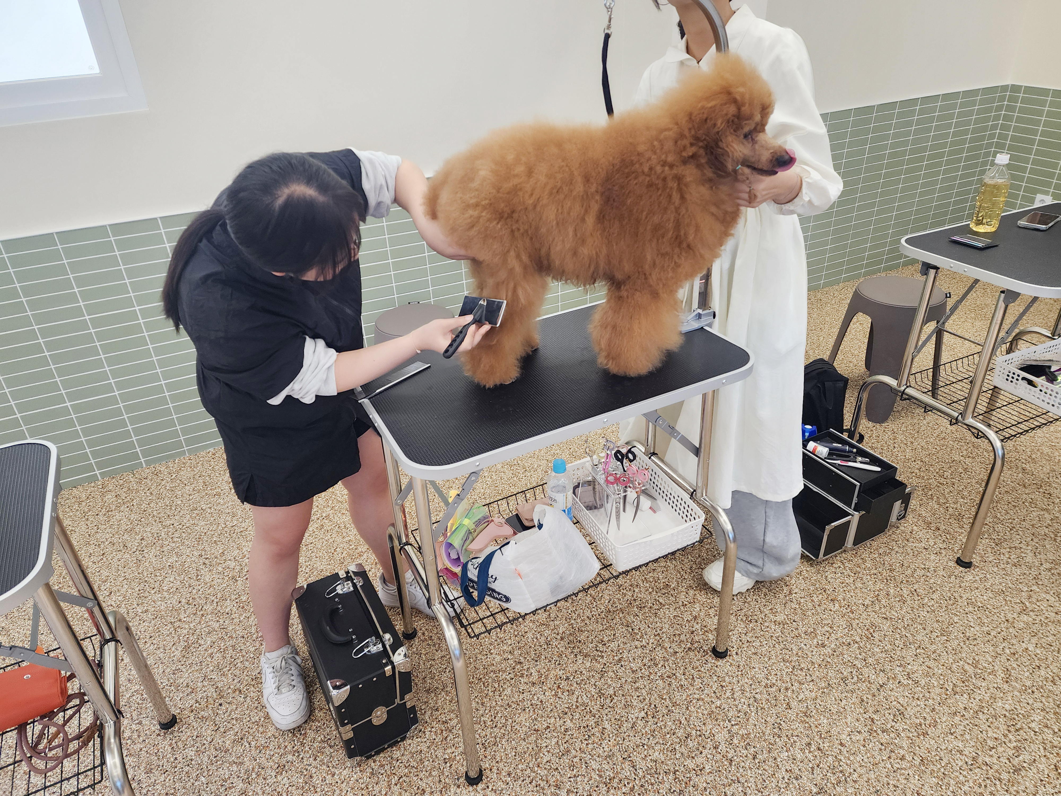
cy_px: 398
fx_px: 705
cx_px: 530
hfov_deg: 73.9
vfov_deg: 58.9
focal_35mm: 23
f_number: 1.8
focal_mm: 6.4
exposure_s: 1/180
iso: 125
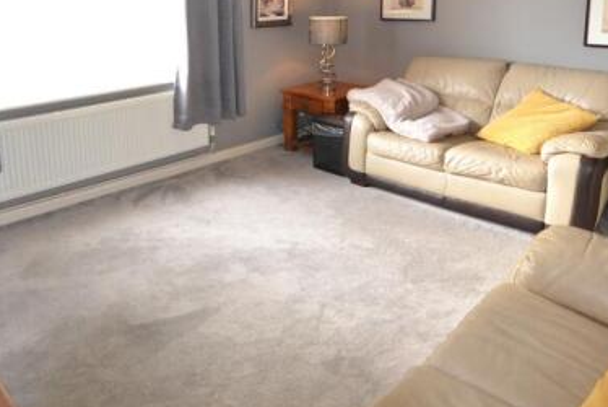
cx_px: 217
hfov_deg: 62.7
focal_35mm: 29
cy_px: 74
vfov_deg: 42.9
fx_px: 488
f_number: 2.8
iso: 400
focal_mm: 11
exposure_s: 1/60
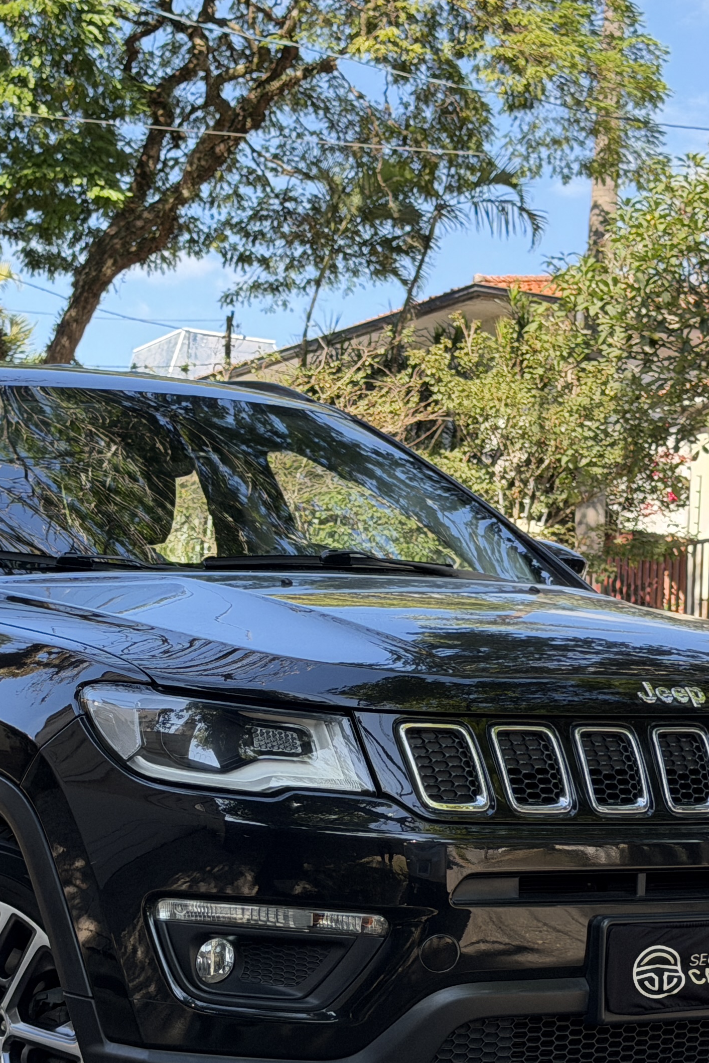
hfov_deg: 14.4
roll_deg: -1.7
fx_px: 2806
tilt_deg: +4.0
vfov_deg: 21.4
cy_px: 709
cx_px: 212
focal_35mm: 95
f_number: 1.78
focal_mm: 6.76
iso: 100
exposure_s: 1/706
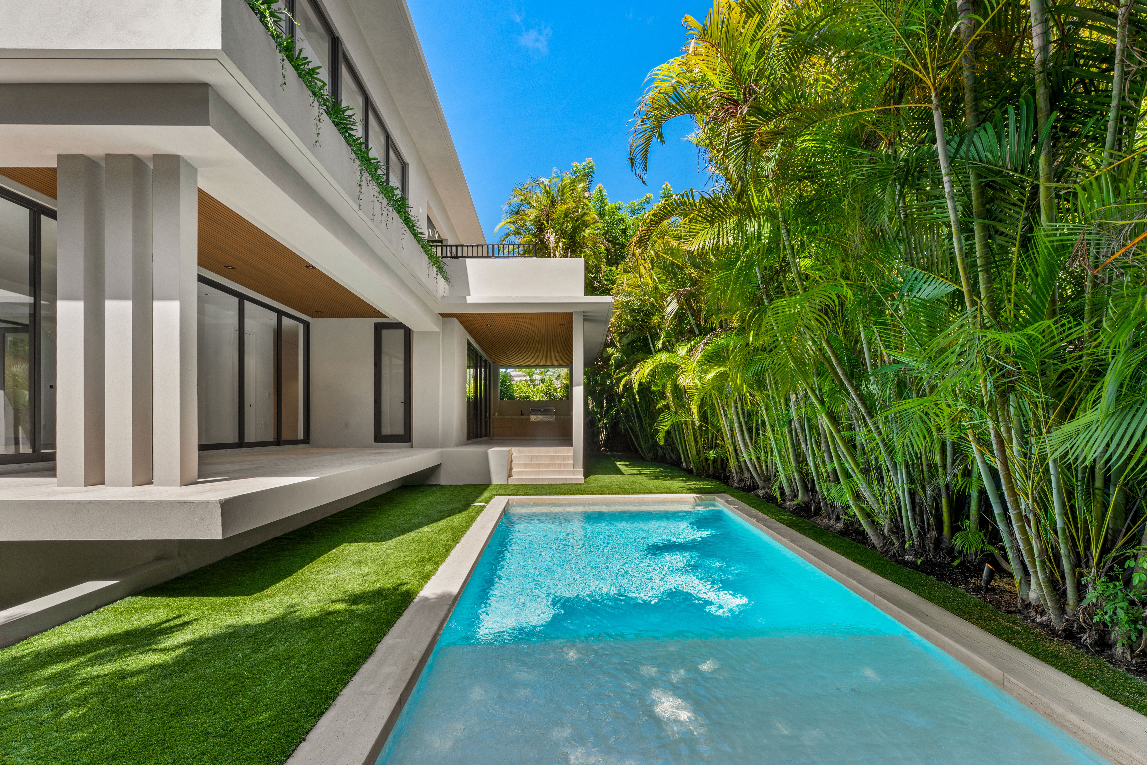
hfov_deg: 104.3
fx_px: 446
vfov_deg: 81.2
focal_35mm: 14
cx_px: 574
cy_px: 382
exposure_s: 1/30
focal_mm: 14
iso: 200
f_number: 11
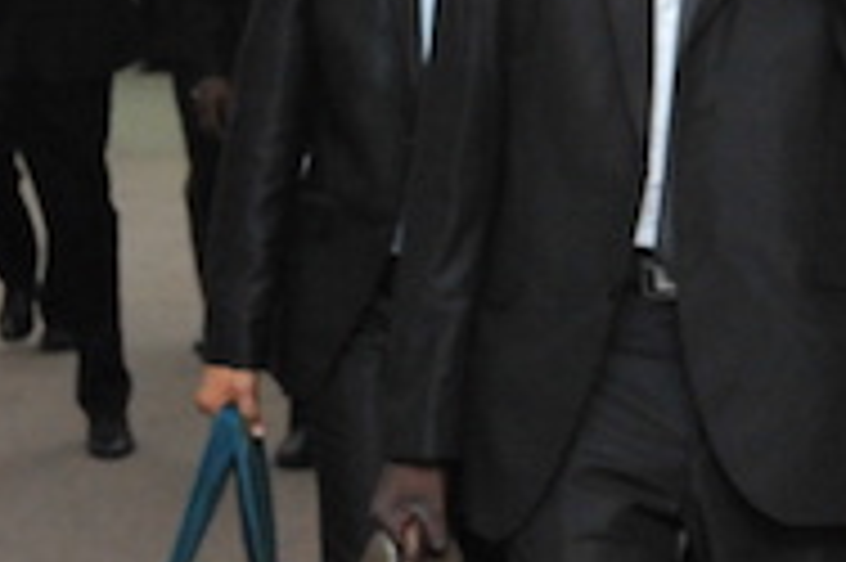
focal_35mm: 204
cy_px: 117
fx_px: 4790
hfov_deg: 9.4
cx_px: -904
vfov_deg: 6.7
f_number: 5.6
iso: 3200
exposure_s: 1/160
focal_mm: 48
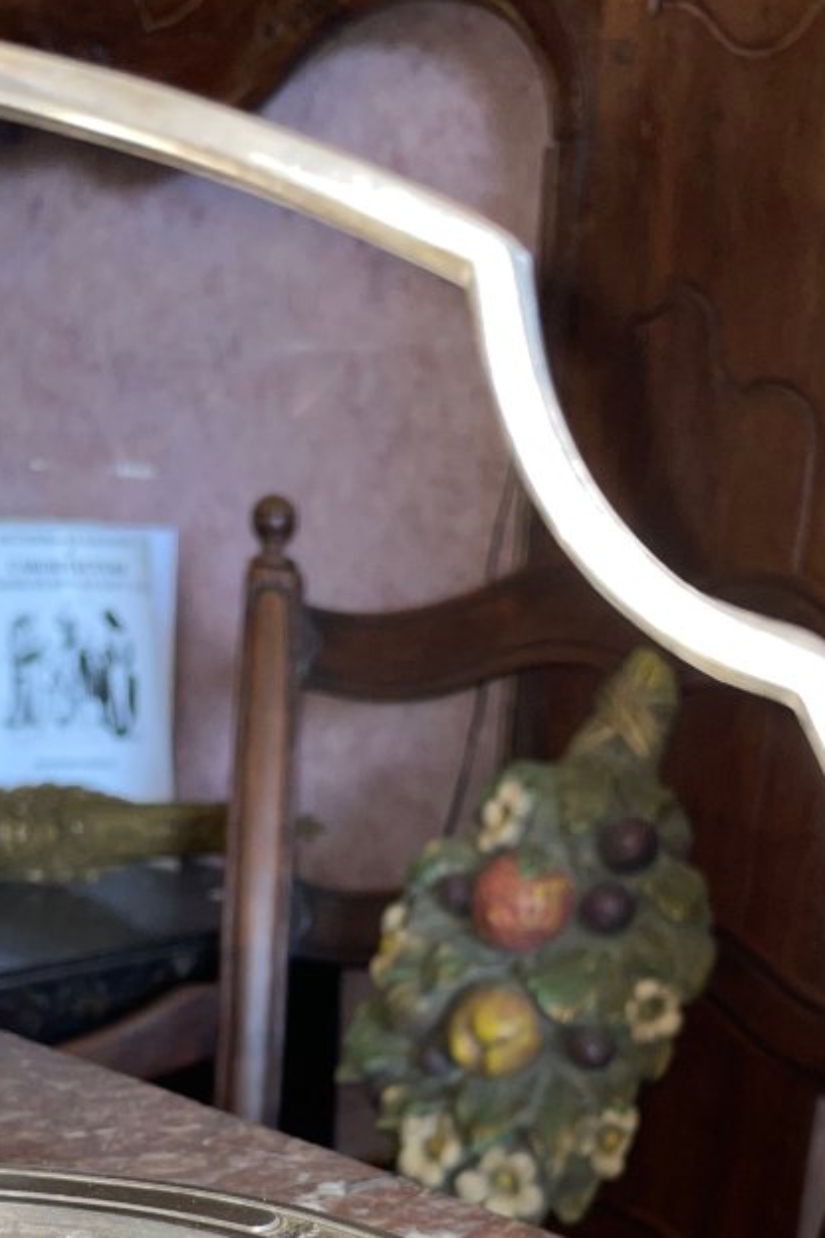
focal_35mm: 52
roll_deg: -4.0
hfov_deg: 26.0
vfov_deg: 36.3
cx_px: 389
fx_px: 1787
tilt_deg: -16.1
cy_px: 1071
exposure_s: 1/17
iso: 40
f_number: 1.6
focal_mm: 4.2
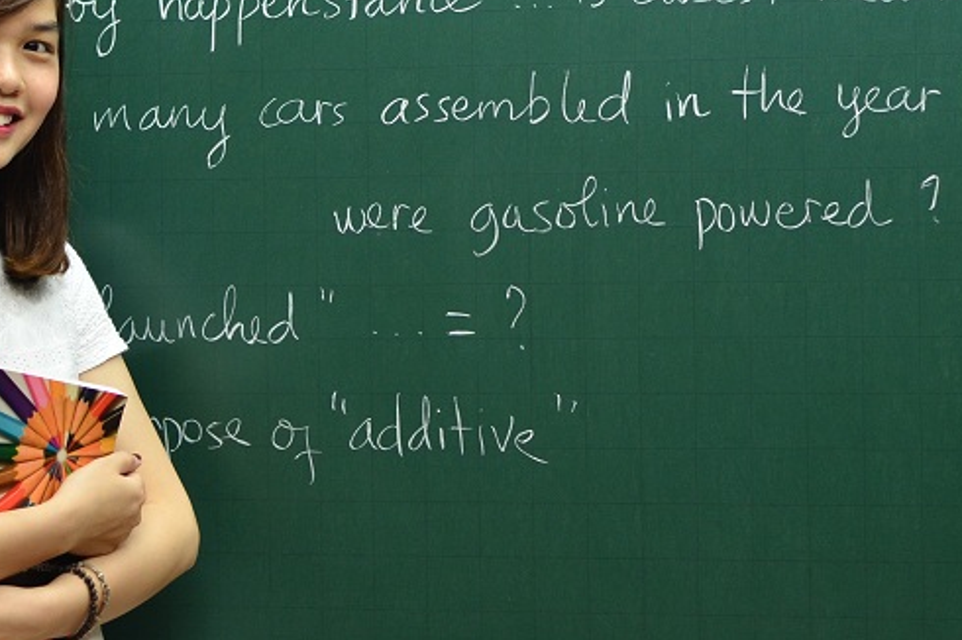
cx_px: 479
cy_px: 210
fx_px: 2858
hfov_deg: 19.1
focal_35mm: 107
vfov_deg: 12.8
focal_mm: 35
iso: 500
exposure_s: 1/100
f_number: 2.5
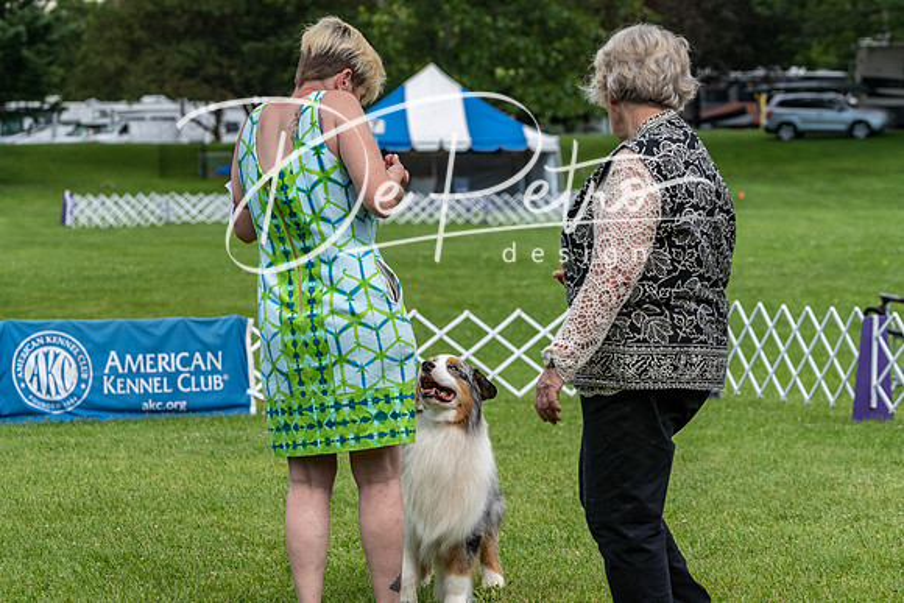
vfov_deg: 11.2
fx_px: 3064
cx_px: 452
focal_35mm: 122
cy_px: 302
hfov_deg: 16.8
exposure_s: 1/800
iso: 320
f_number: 6.3
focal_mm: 122
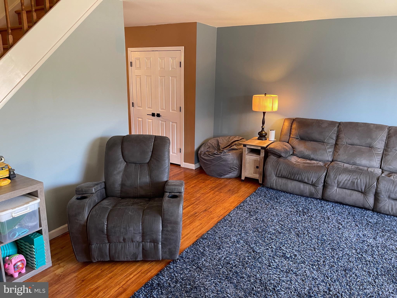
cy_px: 149
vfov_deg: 54.9
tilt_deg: -15.0
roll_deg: -0.3
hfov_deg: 69.4
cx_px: 198
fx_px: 287
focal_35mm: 25
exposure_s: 1/60
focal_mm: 5.1
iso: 160
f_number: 1.6
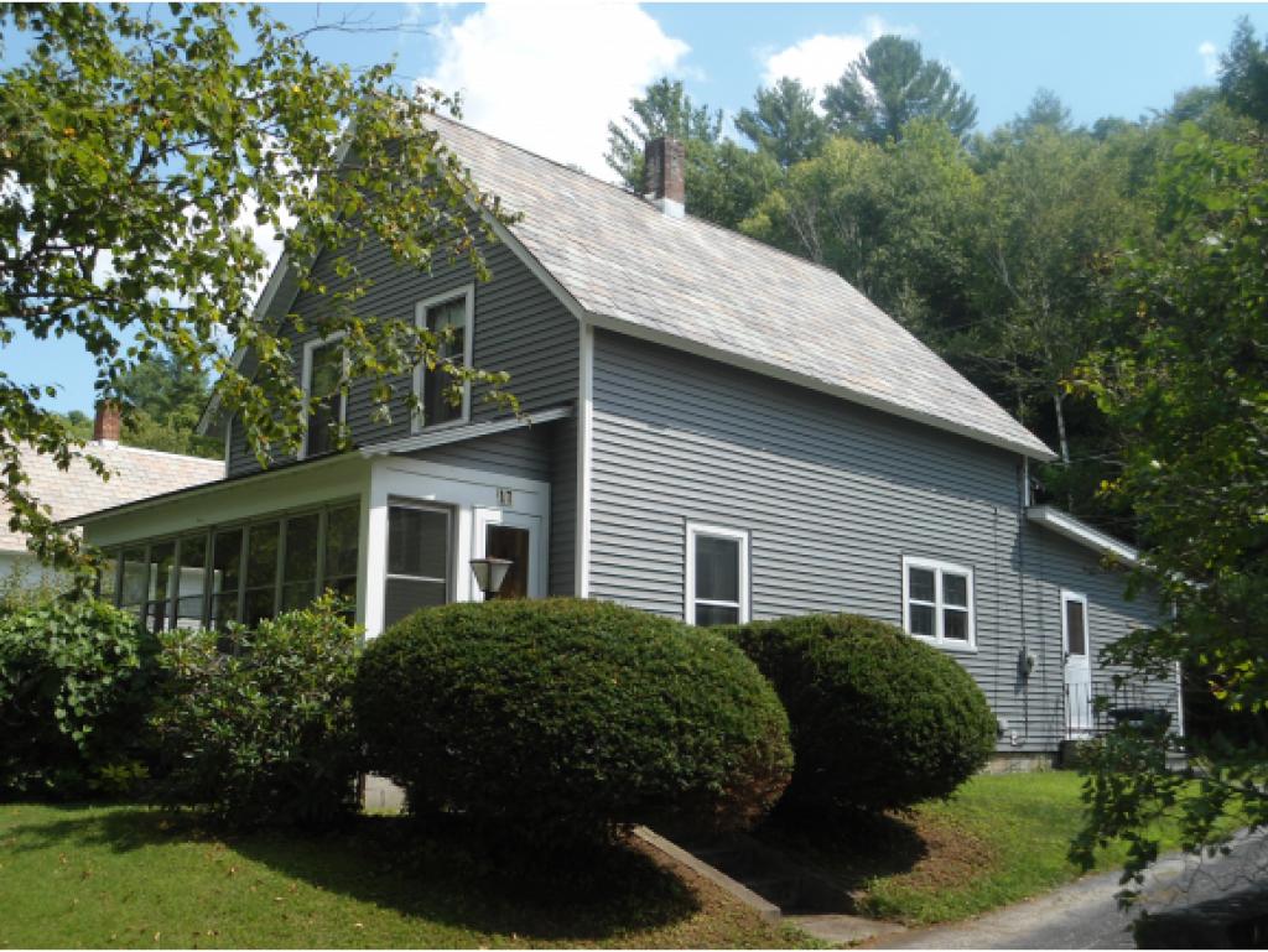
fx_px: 1356
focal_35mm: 37
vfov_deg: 38.7
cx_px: 634
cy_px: 476
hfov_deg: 50.1
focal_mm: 6.7
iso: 80
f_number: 3.2
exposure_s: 1/640
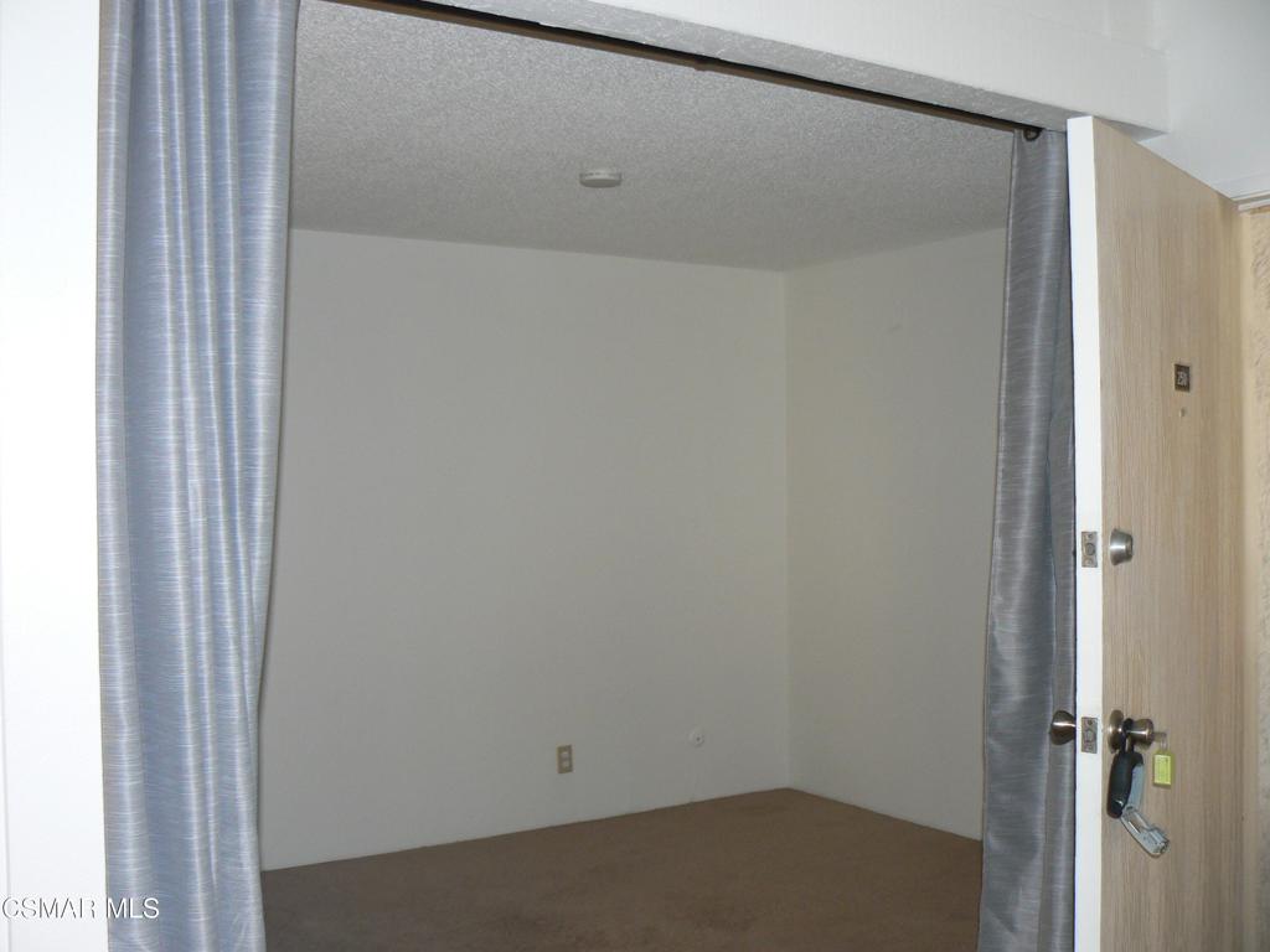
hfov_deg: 51.4
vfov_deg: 39.7
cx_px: 635
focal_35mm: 36
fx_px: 1321
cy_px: 476
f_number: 2.8
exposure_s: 1/30
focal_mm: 6
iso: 100
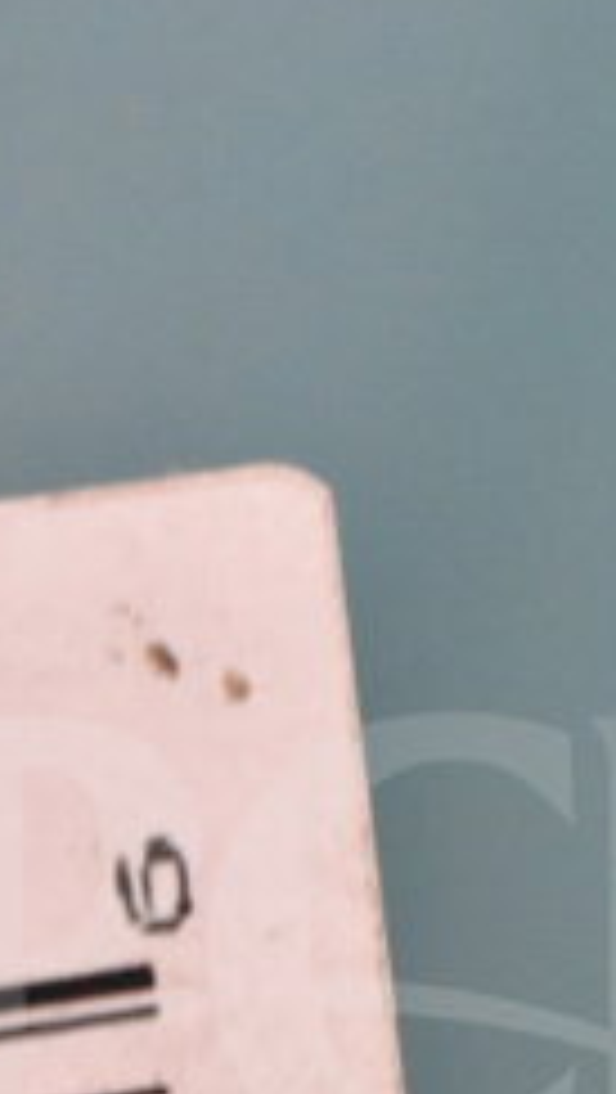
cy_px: 1074
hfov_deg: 6.4
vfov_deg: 11.3
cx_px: 315
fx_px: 5479
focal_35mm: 189
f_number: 4.5
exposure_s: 1/50
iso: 4000
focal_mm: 32
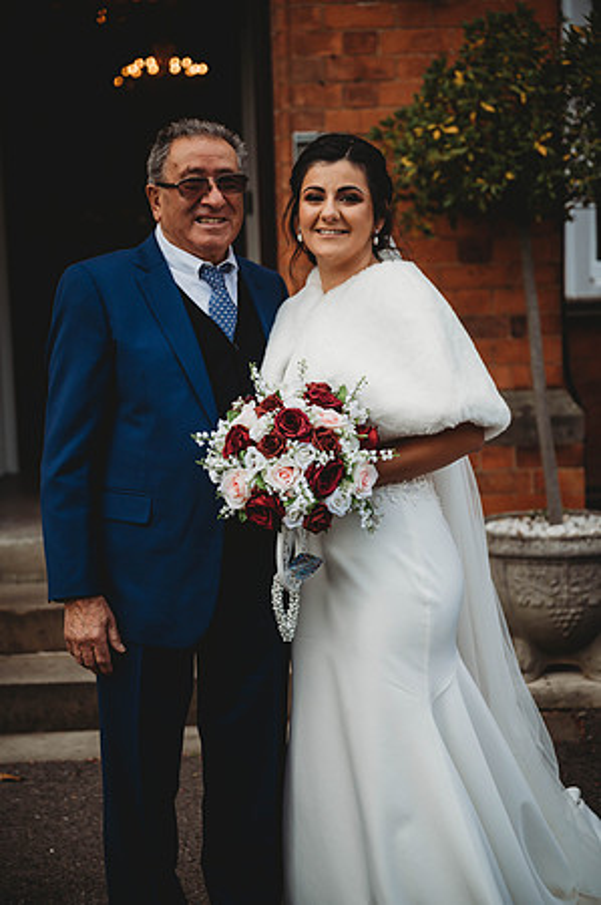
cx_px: 300
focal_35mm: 70
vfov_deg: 28.9
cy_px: 452
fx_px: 1757
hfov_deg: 19.4
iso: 100
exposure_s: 1/500
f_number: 2.8
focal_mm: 70
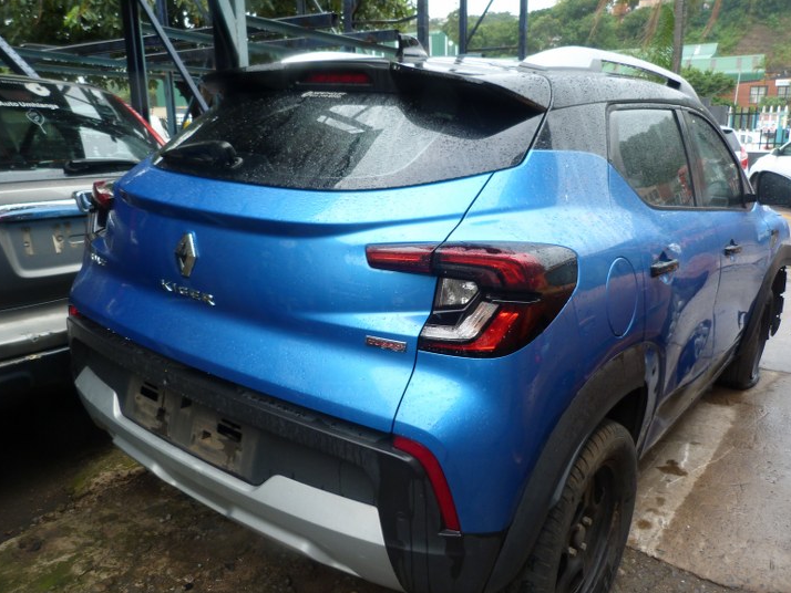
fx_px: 640
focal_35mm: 28
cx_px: 429
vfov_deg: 49.7
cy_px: 314
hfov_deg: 63.3
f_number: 2.8
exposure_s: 1/60
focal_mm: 4.5
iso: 100
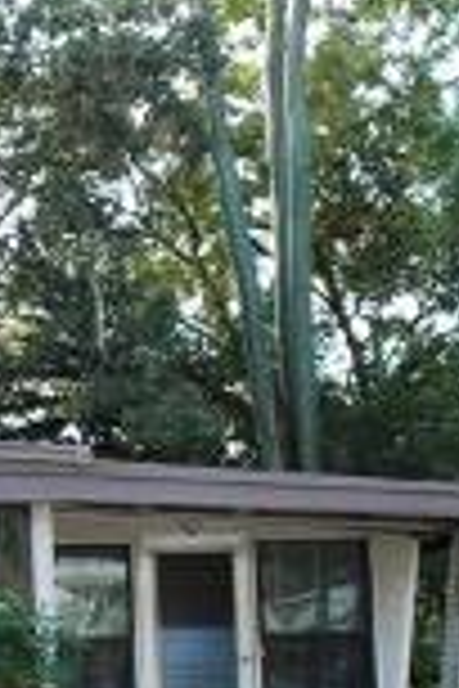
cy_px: 468
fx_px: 2027
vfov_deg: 19.2
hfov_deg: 12.4
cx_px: -194
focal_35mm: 106
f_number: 3.9
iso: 80
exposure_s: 1/80
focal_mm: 6.9
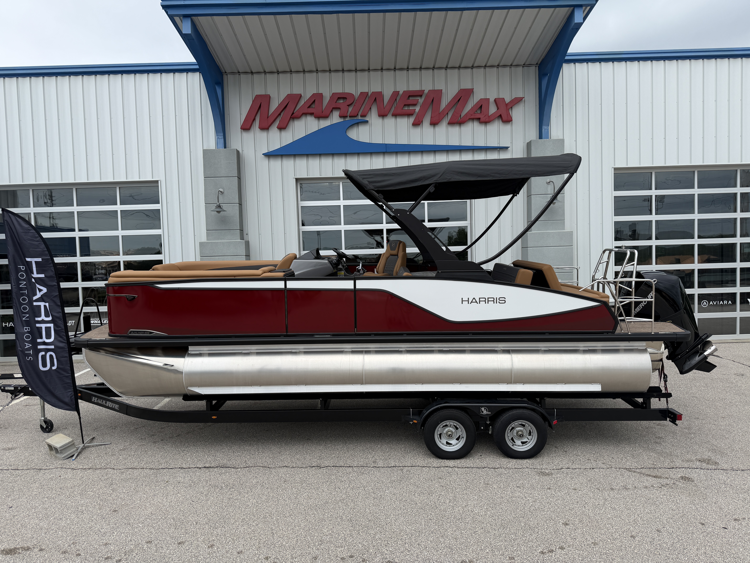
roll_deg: +2.7
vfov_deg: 56.8
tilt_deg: -3.5
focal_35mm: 24
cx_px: 375
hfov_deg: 71.6
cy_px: 282
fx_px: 520
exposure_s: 1/3425
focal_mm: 6.76
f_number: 1.78
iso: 80
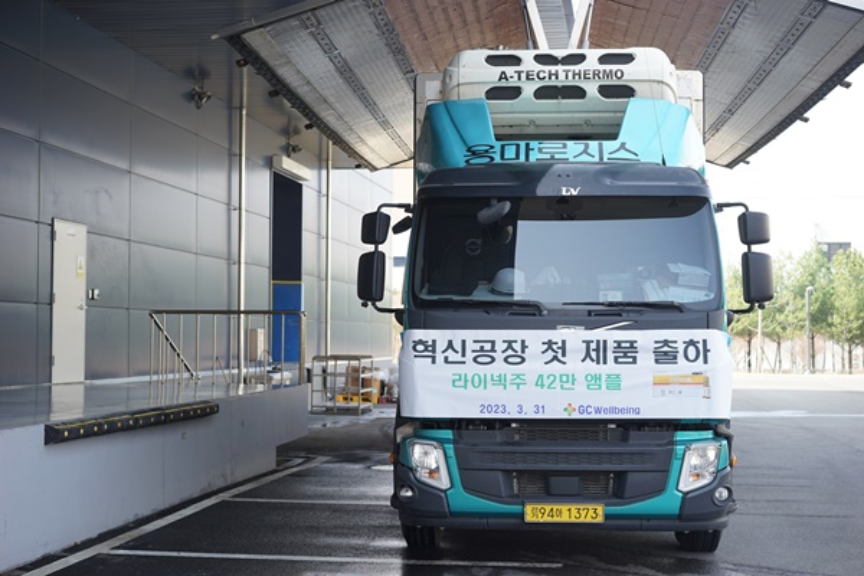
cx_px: 432
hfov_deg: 36.2
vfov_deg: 24.6
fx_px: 1320
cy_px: 288
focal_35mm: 55
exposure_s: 1/125
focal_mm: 55
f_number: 4
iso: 100
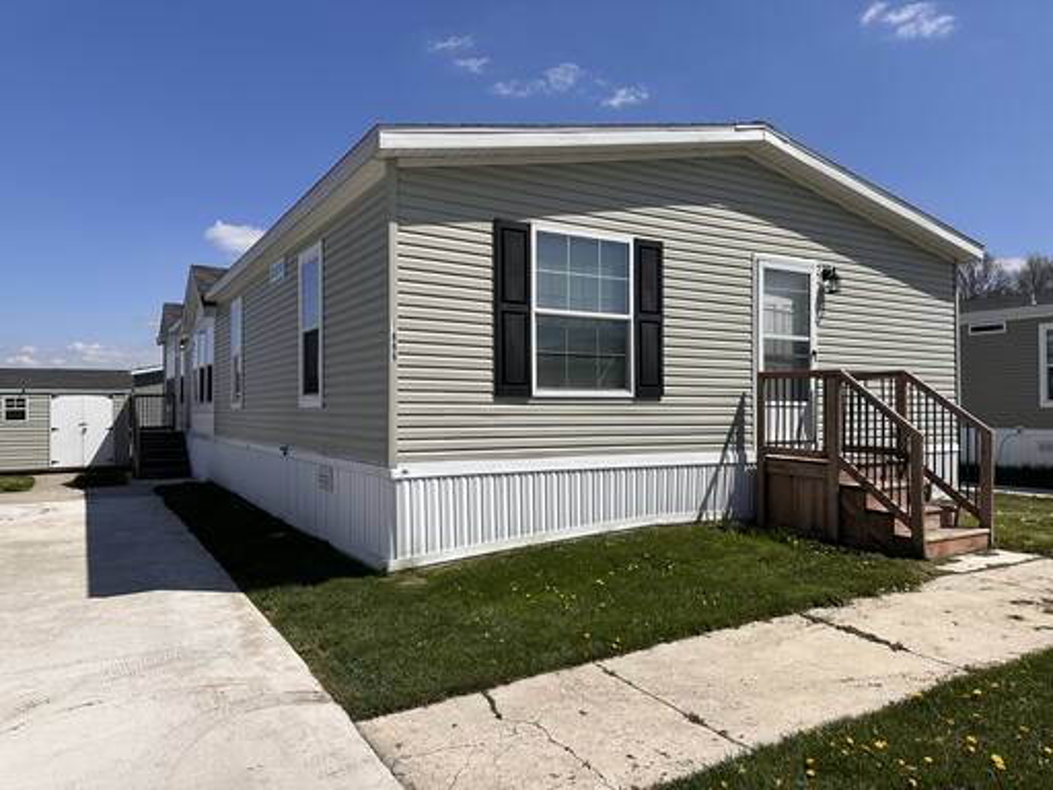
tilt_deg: +2.5
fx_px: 730
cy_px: 395
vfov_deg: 56.8
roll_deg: +0.5
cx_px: 526
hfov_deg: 71.6
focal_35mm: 24
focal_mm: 6.86
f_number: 1.78
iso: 80
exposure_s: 1/7576
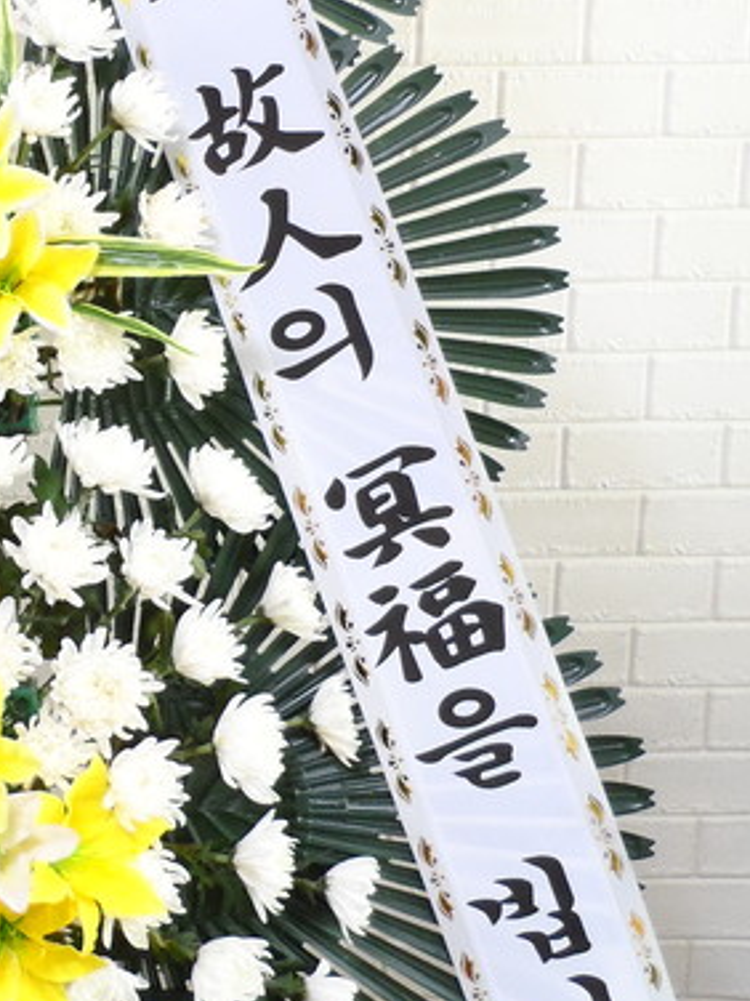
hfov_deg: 26.8
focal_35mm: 51
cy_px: 381
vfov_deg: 37.3
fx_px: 1473
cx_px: -24
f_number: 3.2
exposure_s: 1/15
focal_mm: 4
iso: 200
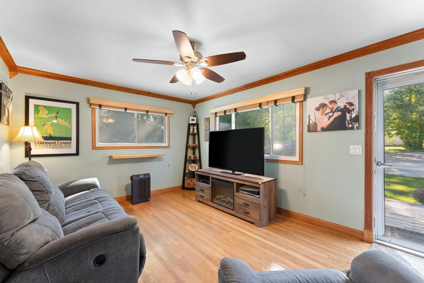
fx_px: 165
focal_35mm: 14
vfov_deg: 81.2
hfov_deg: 104.3
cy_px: 142
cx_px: 212
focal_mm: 14
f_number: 8
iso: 3200
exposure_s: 1/40
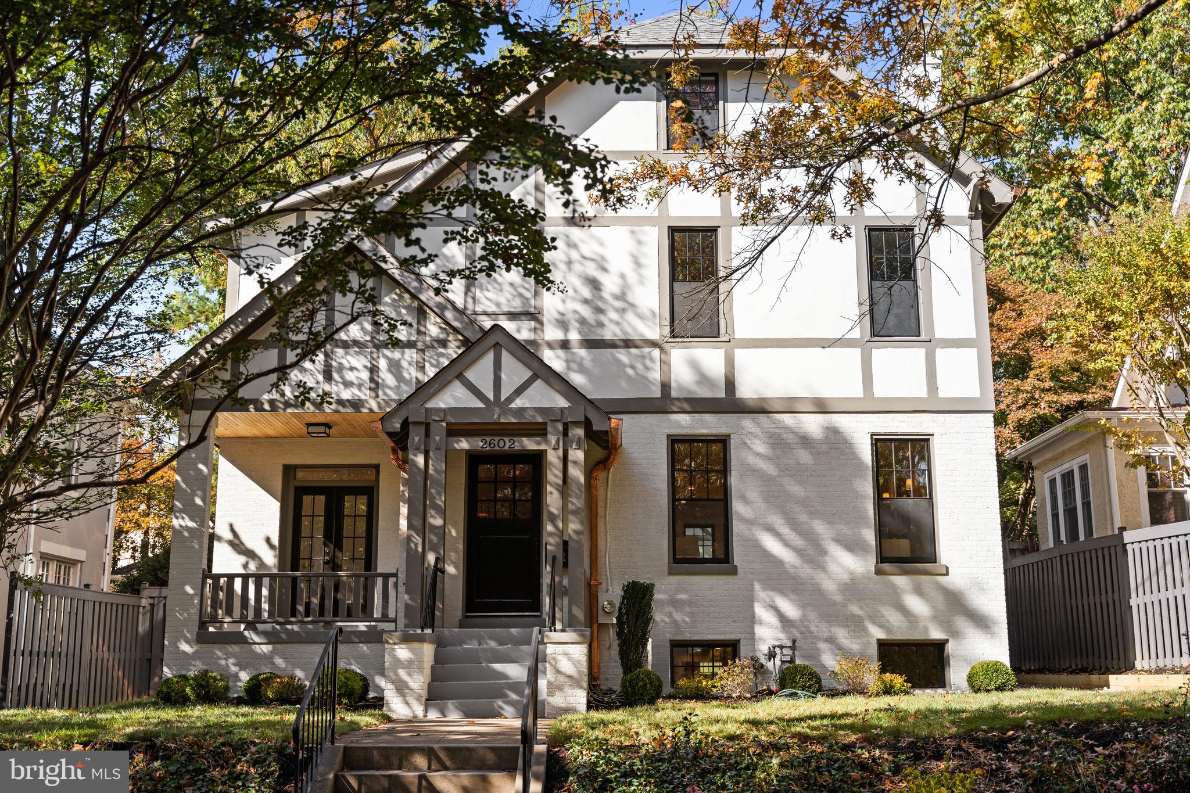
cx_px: 595
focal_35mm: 38
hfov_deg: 50.4
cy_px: 396
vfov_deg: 34.8
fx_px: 1266
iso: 200
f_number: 2.8
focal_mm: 38.3
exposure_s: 1/2500
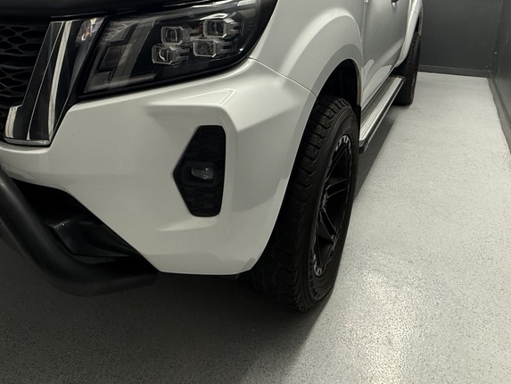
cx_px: 158
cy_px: 82
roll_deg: +1.3
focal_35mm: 25
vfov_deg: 51.8
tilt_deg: -12.2
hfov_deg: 66.9
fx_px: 369
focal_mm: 2.22
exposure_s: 1/100
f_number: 2.2
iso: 320
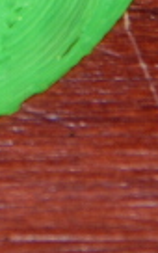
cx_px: -155
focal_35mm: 545
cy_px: -113
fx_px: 3755
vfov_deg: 3.8
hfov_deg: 2.4
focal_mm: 23.4
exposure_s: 1/30
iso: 200
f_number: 9.6
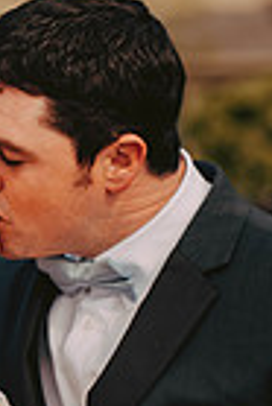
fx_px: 2566
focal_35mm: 227
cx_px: -38
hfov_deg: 6.0
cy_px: 219
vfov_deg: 9.1
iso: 500
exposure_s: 1/4000
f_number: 2.8
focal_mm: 70
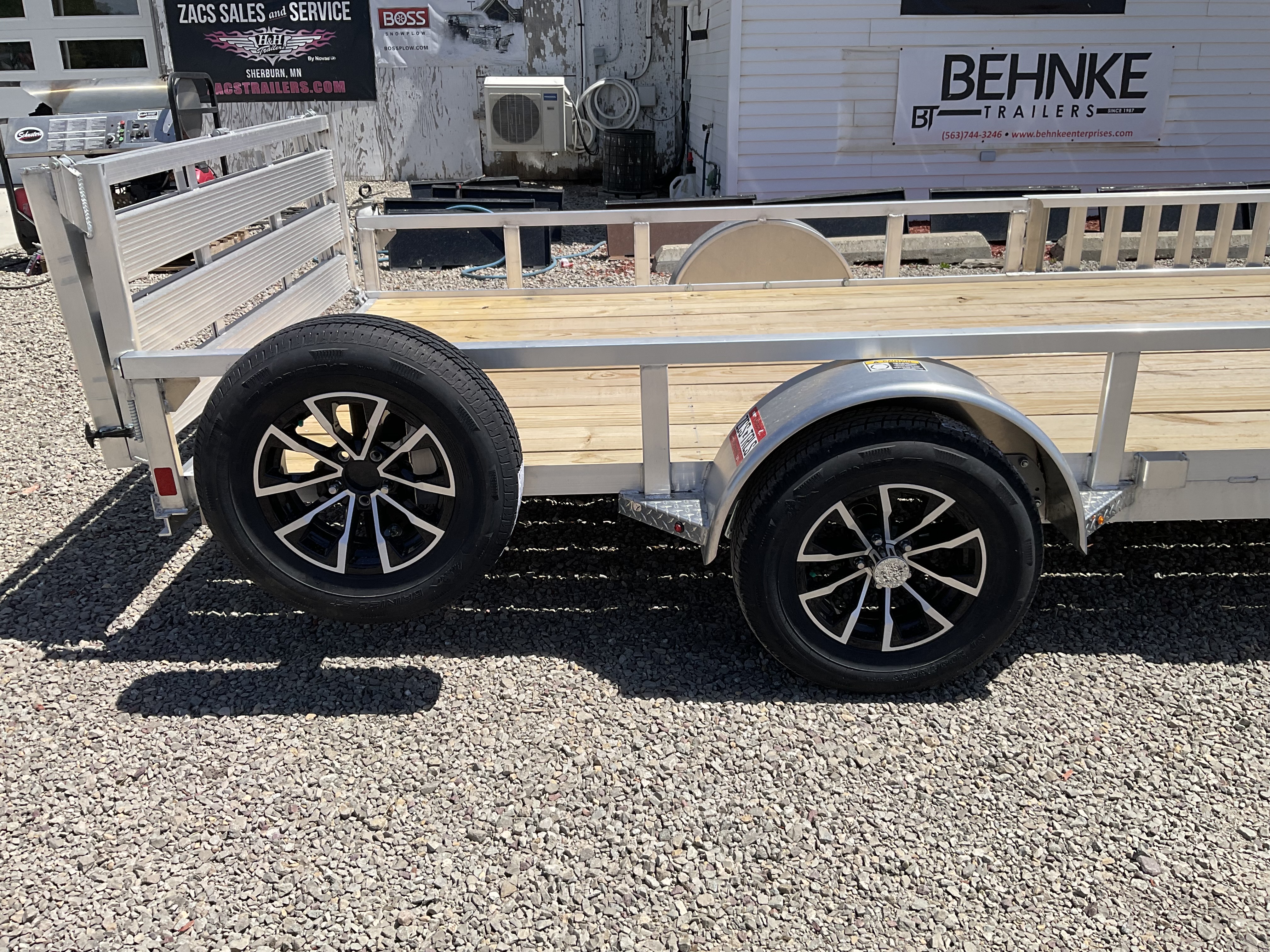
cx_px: 635
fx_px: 1064
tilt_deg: -20.6
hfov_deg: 61.7
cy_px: 476
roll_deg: -0.1
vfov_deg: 48.2
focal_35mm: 29
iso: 16
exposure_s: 1/2538
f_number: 1.8
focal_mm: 3
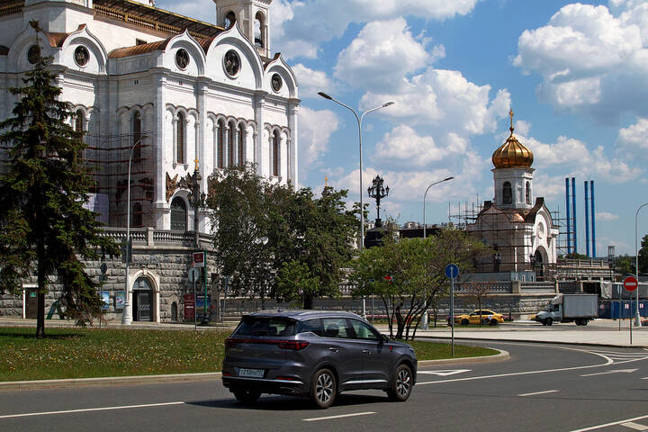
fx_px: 1062
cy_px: 216
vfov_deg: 23.0
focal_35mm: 59
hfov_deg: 33.9
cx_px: 324
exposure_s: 1/500
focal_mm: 35
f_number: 8
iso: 100
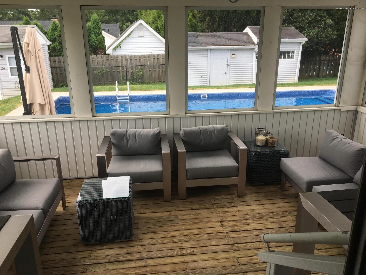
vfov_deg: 48.2
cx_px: 183
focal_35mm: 29
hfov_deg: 61.7
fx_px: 307
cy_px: 138
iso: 25
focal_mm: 4.15
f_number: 2.2
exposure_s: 1/208
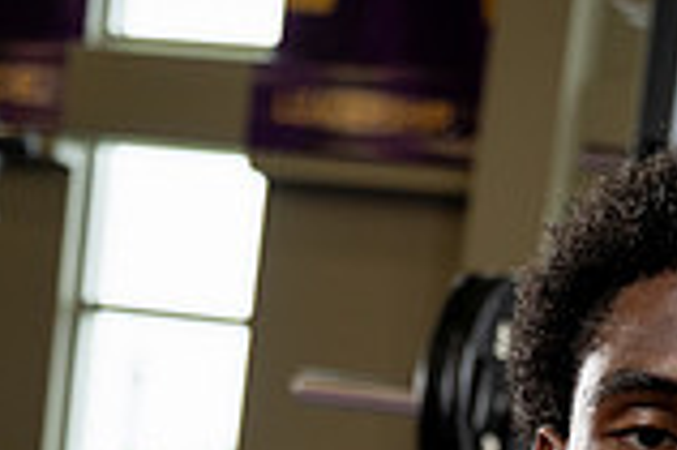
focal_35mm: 100
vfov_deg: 11.9
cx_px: 638
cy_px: 947
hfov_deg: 19.9
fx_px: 1879
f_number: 4
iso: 640
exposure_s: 1/250
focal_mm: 35
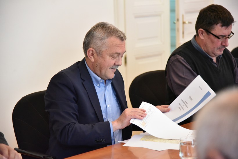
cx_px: 119
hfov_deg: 19.5
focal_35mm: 105
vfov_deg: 13.0
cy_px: 80
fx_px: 694
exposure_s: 1/200
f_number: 4
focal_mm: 105
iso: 10000
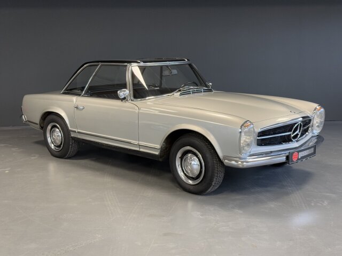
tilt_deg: -9.8
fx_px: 474
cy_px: 128
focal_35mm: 48
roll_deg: +0.7
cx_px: 171
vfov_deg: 30.3
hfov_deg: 39.7
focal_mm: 6.76
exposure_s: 1/50
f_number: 1.78
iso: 200
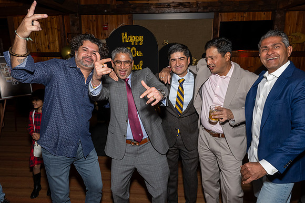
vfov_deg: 51.2
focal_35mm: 25
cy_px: 102
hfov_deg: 71.5
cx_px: 152
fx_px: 212
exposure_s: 1/250
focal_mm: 17
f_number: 8
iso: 800
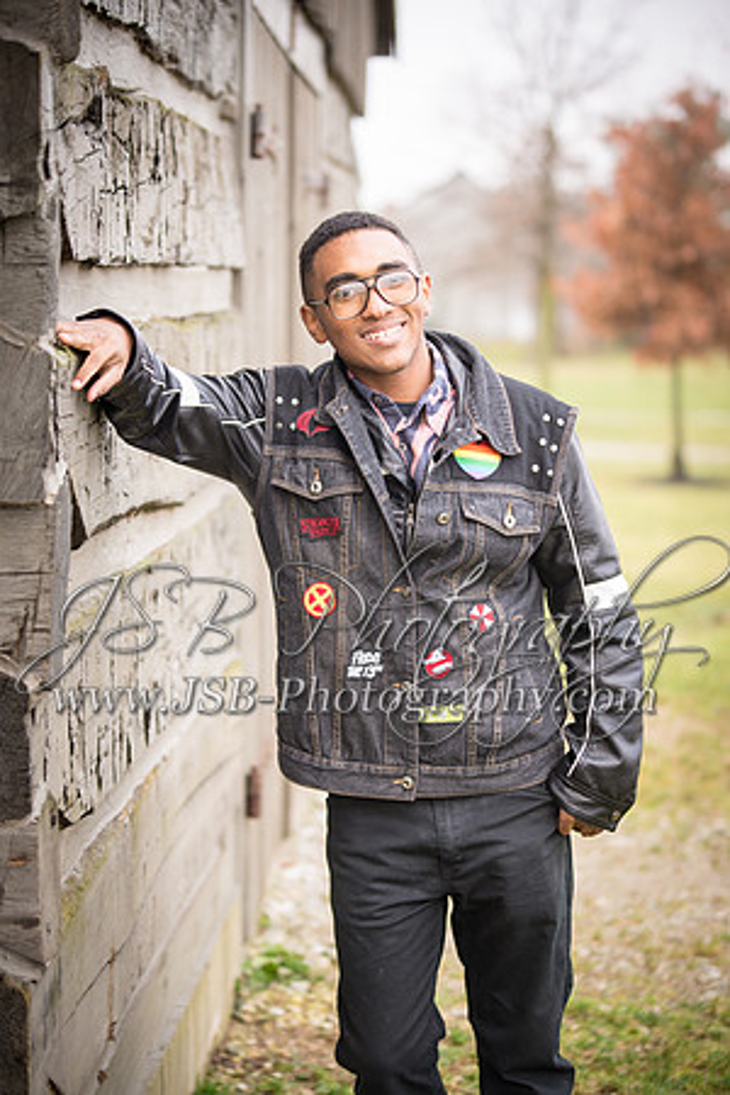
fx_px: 2889
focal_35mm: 95
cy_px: 548
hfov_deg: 14.4
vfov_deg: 21.5
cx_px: 365
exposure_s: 1/50
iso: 200
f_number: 2.8
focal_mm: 95
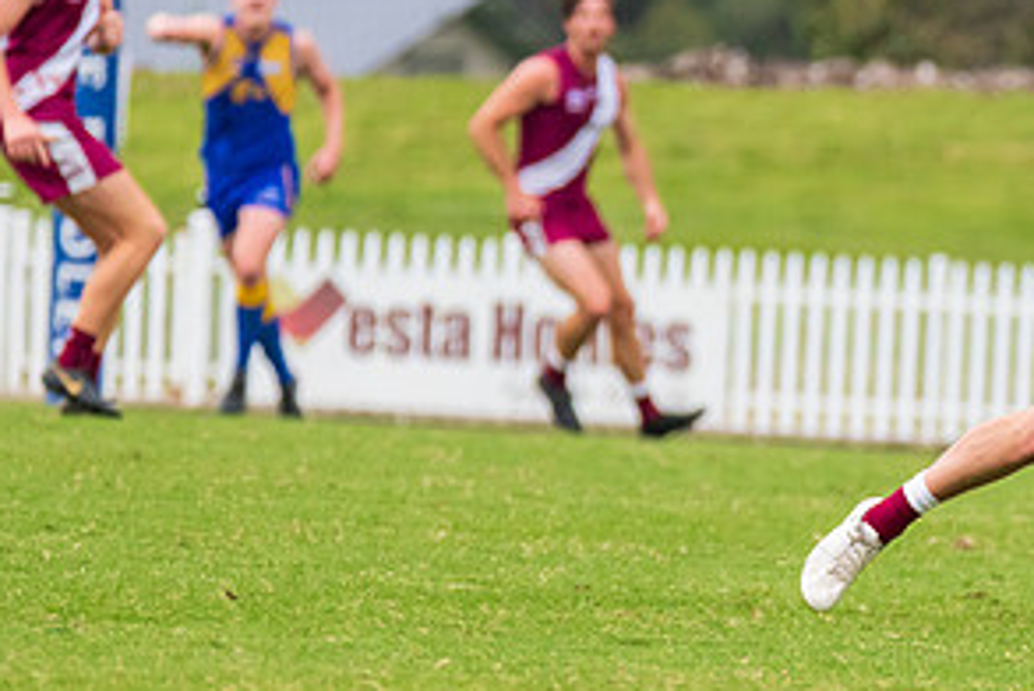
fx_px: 26278
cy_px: 220
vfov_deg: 1.5
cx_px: 1186
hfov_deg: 2.3
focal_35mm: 914
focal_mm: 360
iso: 1000
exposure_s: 1/1250
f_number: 7.1
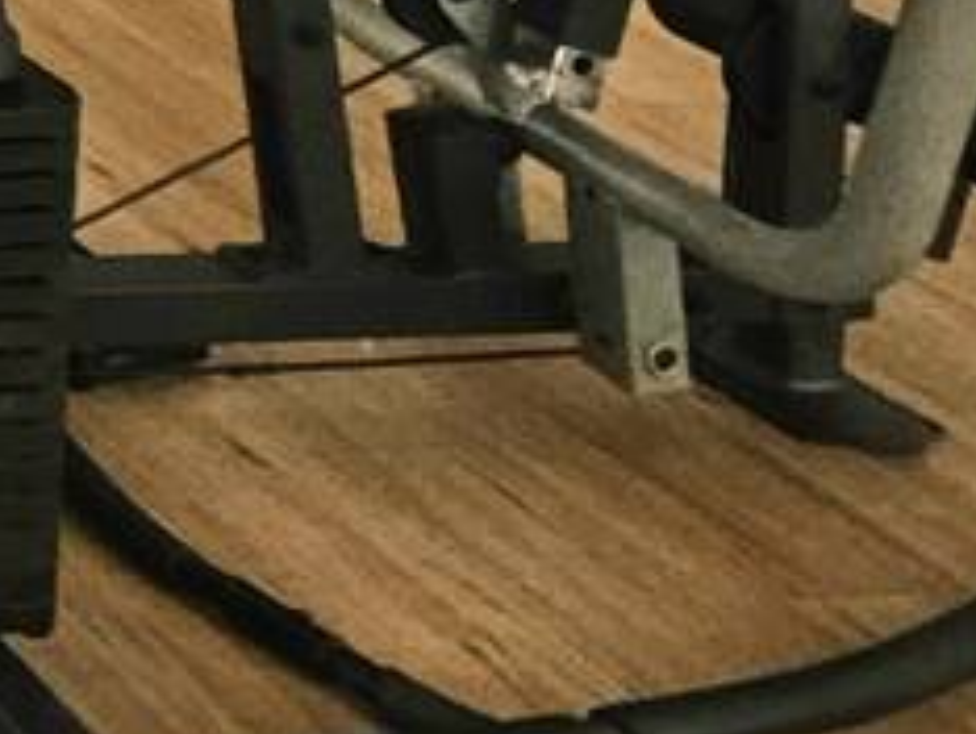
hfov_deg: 13.2
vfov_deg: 12.7
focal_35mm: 80
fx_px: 2258
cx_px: -1648
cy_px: -1176
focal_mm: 2.2
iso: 200
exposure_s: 1/77.5
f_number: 2.2
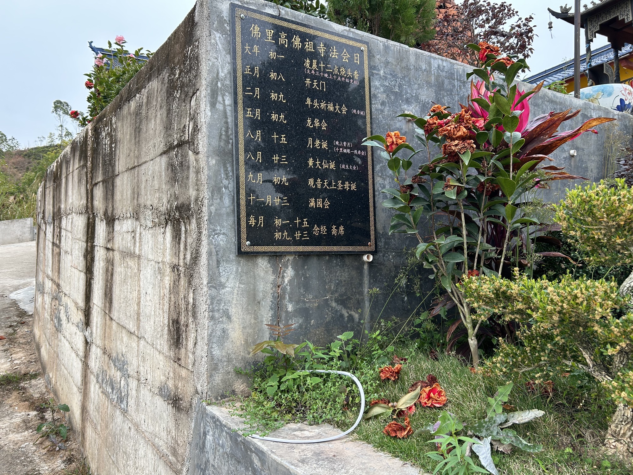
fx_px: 475
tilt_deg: +3.7
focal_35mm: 26
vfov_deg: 53.1
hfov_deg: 67.3
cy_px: 238
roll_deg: +1.6
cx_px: 316
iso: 50
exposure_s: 1/157
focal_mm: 5.7
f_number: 1.5
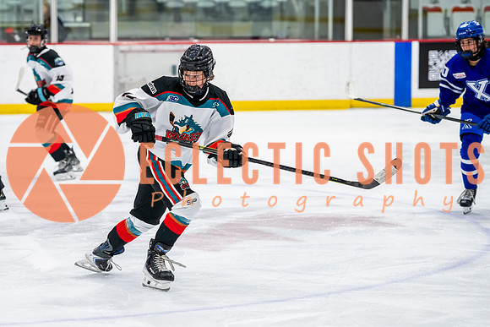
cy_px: 183
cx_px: 189
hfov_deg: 13.9
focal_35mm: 148
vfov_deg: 9.3
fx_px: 2013
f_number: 3.2
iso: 1600
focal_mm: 116
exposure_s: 1/800
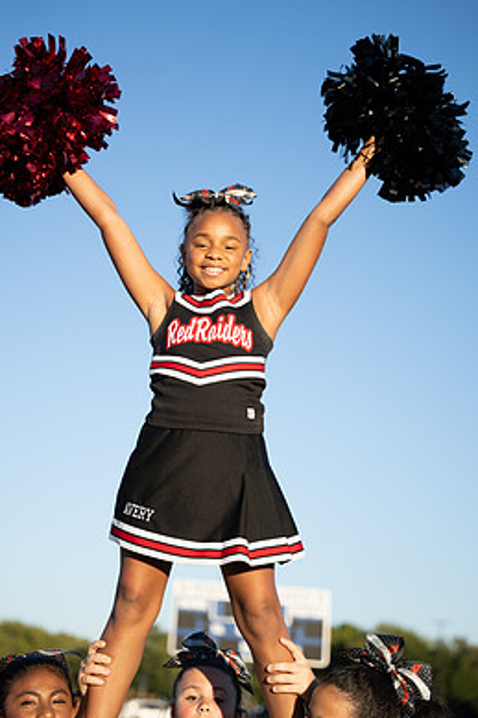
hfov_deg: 17.5
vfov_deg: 26.0
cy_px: 360
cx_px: 210
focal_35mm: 78
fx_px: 1555
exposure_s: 1/1600
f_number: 2.8
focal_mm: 67.4
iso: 160
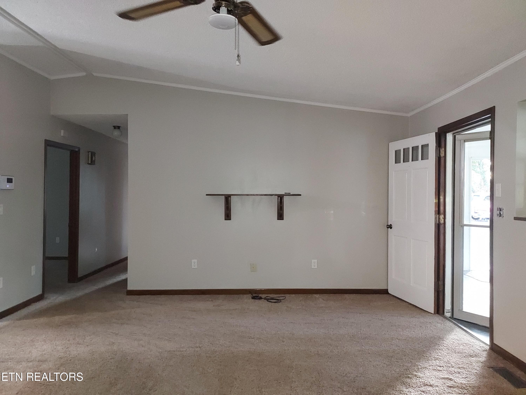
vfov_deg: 56.8
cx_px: 263
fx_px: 365
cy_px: 198
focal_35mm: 24
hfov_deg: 71.6
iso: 800
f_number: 1.8
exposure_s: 1/17
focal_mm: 4.6
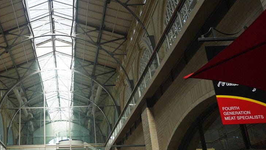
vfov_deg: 23.1
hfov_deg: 39.6
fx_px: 353
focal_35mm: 50
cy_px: 6
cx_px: 50
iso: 160
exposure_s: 1/160
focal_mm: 14
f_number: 4.5
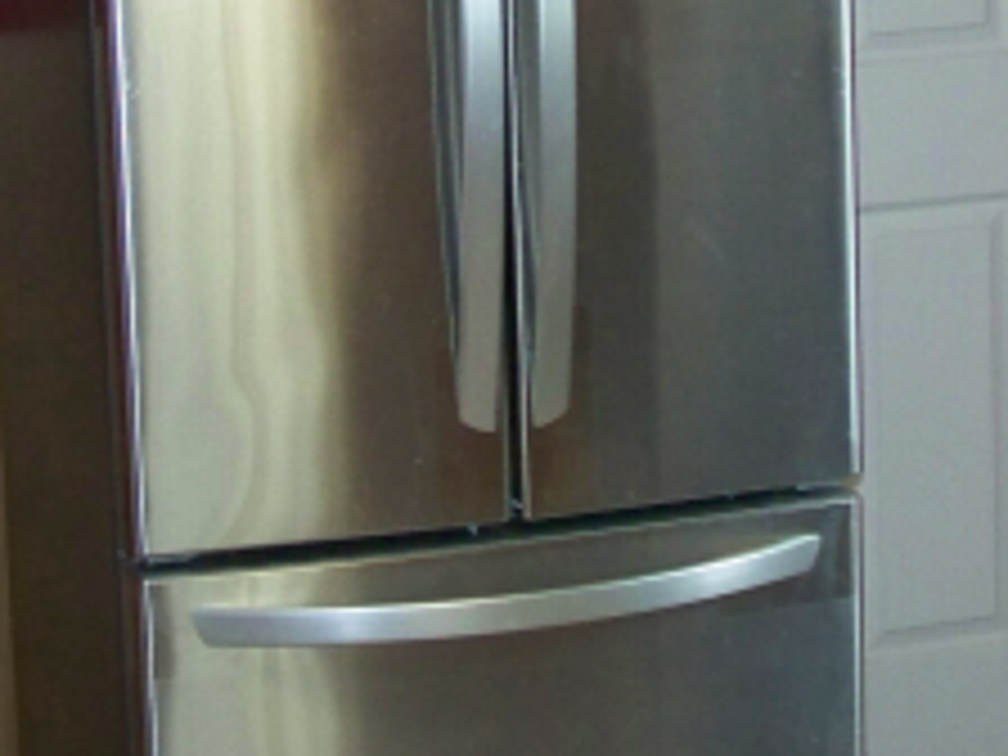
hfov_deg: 17.4
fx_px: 3291
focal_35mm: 113
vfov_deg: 12.9
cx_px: 596
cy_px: -27
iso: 200
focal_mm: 6.3
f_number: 2.8
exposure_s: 1/30
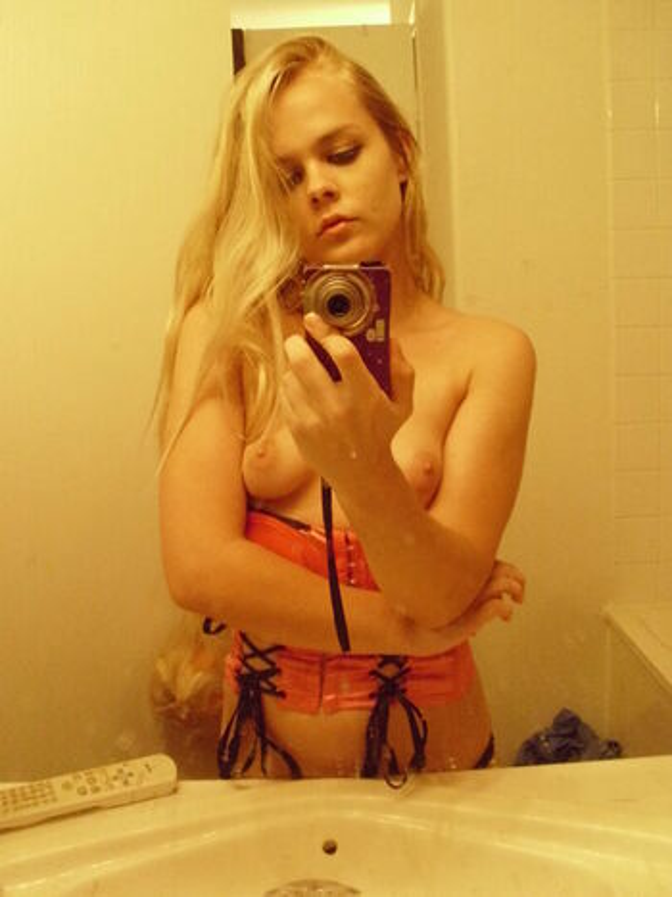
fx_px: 984
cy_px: 448
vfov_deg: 49.0
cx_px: 336
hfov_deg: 37.7
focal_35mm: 38
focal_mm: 6.36
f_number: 3
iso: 800
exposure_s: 1/30
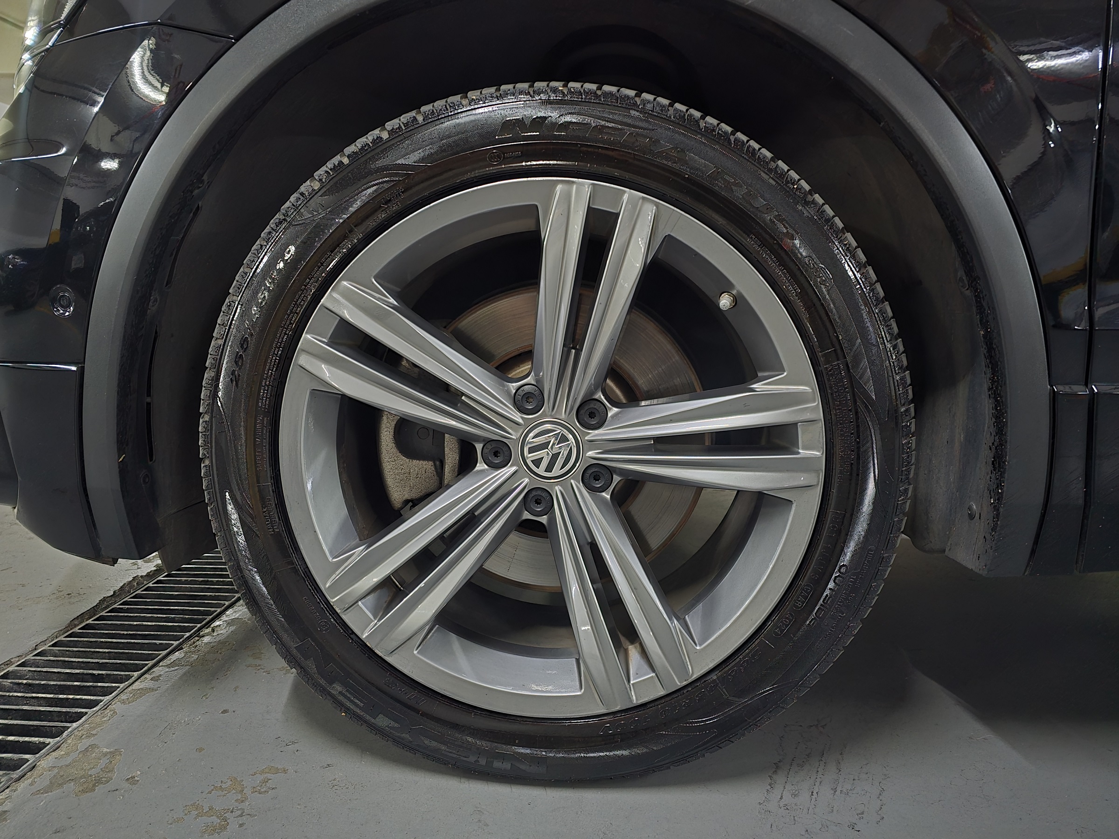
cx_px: 560
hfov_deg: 73.9
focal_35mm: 23
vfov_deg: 58.9
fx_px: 744
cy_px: 420
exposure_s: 1/30
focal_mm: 6.3
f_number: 1.7
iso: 2500
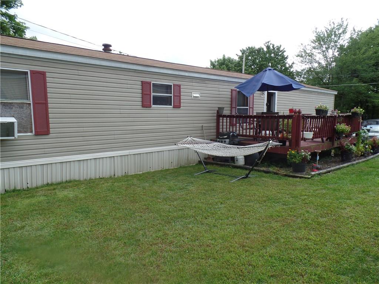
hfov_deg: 73.9
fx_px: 252
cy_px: 142
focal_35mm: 23
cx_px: 190
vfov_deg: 58.9
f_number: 3.5
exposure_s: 1/350
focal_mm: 4.1
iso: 80
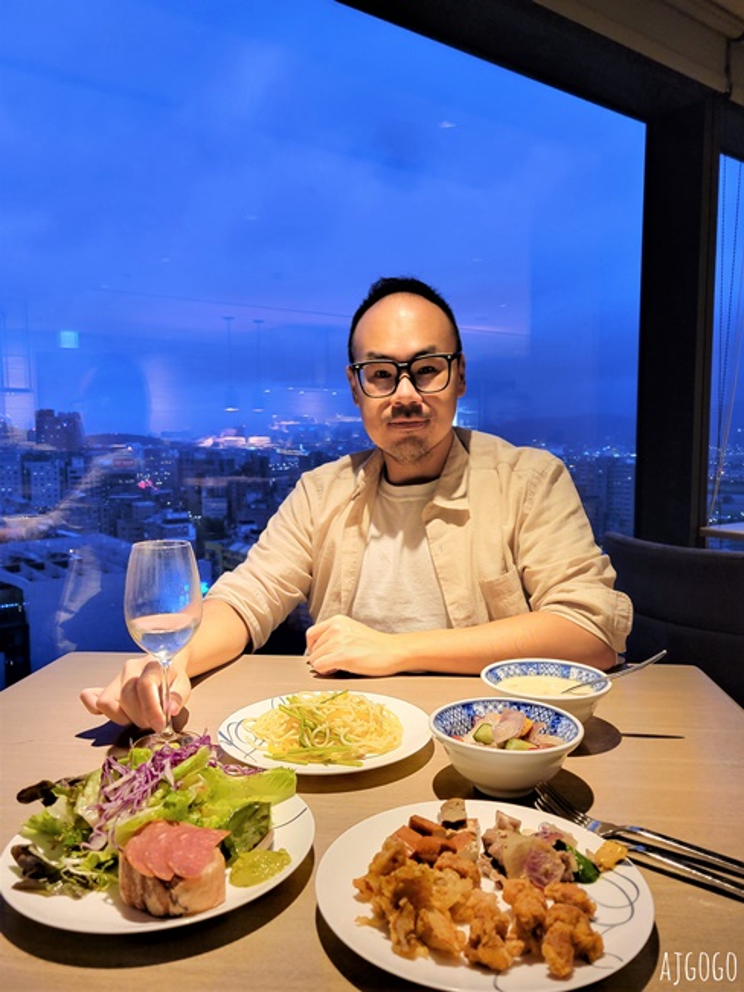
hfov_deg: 53.1
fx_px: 745
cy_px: 496
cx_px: 372
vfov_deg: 67.3
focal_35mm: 26
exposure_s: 1/60
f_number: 1.8
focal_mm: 5.4
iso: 250
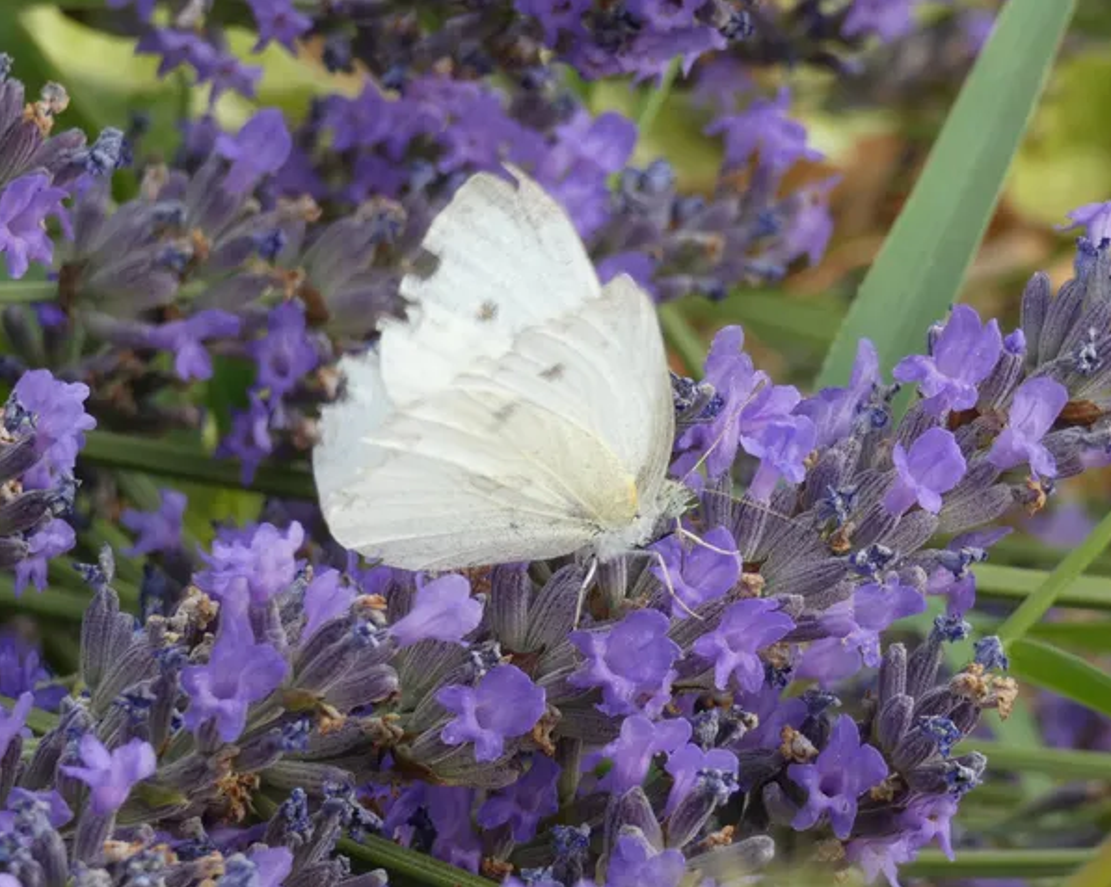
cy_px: 444
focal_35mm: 157
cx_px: 536
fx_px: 5160
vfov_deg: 9.8
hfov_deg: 12.3
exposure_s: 1/80
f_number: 5.4
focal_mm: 26.9
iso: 80
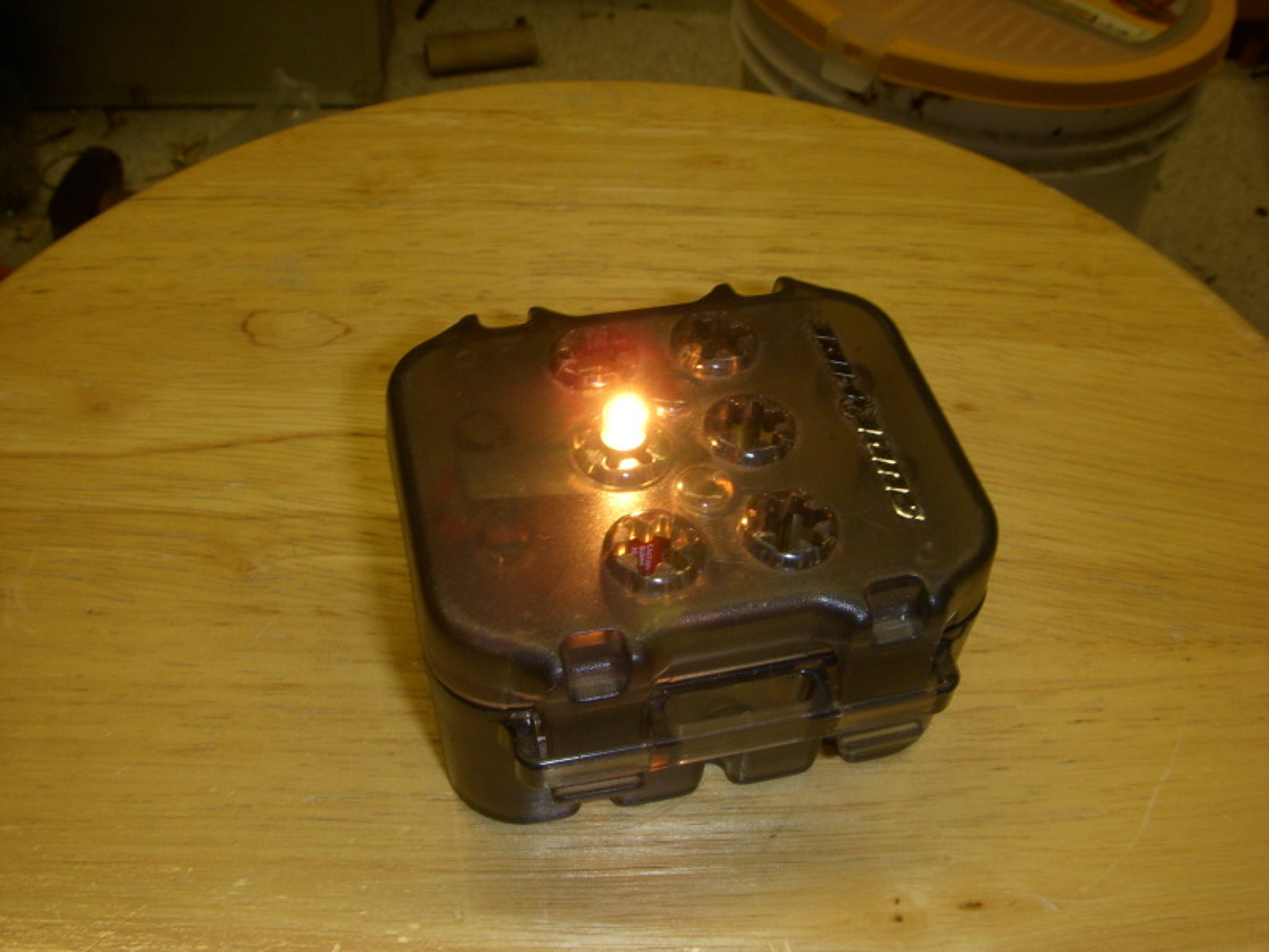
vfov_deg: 37.7
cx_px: 634
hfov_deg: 49.0
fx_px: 1393
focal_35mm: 38
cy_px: 476
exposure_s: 1/13
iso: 100
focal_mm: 6.3
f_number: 6.6
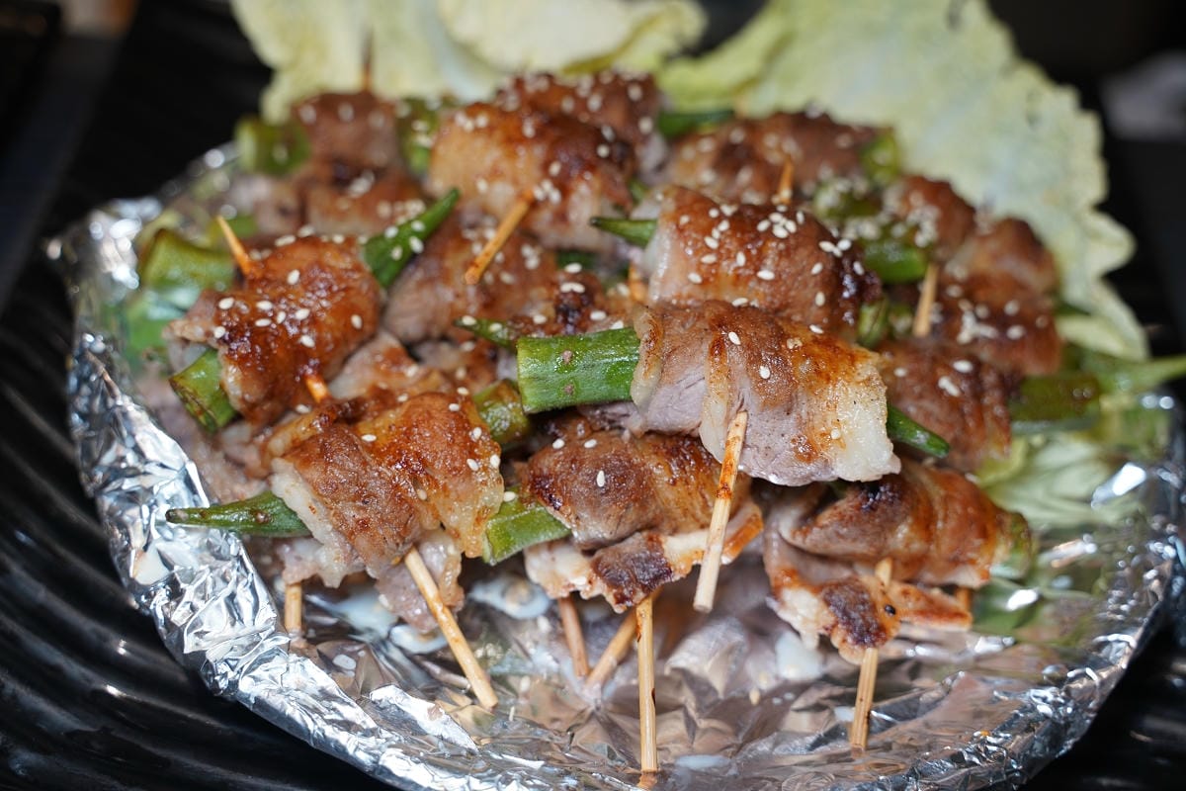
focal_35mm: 44
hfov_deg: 44.5
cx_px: 593
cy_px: 396
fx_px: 1449
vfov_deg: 30.5
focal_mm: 44
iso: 320
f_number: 4
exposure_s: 1/60
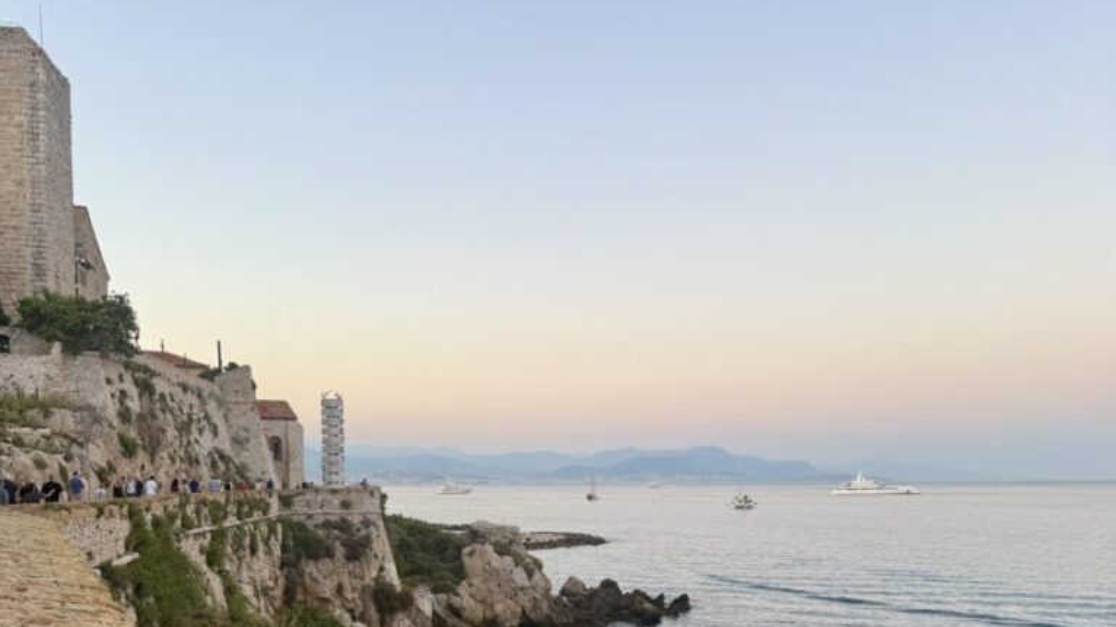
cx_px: 559
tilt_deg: -1.6
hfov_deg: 56.6
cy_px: 505
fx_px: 1036
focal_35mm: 35
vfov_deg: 32.7
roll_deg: -0.1
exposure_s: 1/121
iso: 64
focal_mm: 6.76
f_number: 1.78
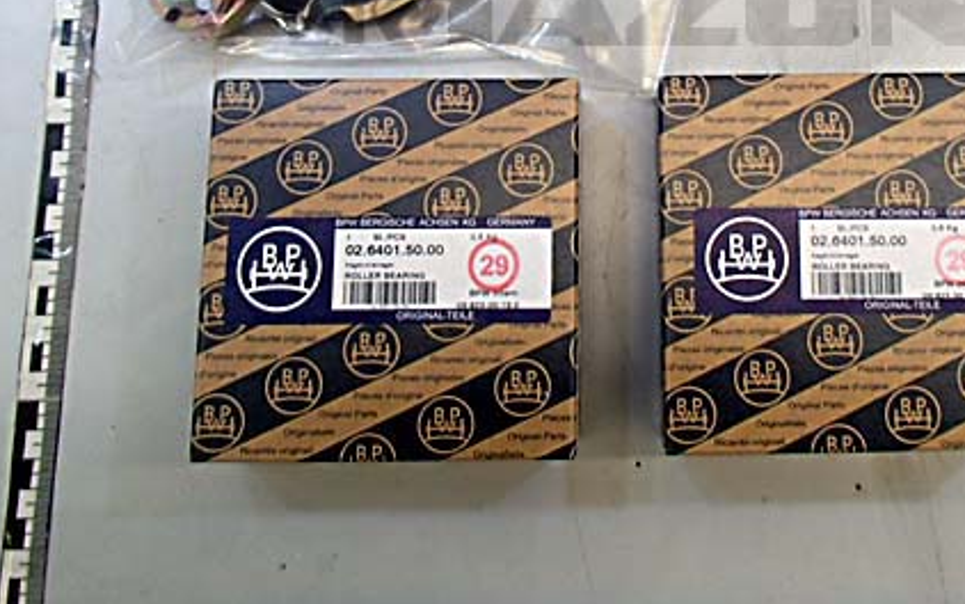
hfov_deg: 43.7
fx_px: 1184
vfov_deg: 27.6
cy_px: 59
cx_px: 652
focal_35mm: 45
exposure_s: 1/30
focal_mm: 5
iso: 320
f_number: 3.9
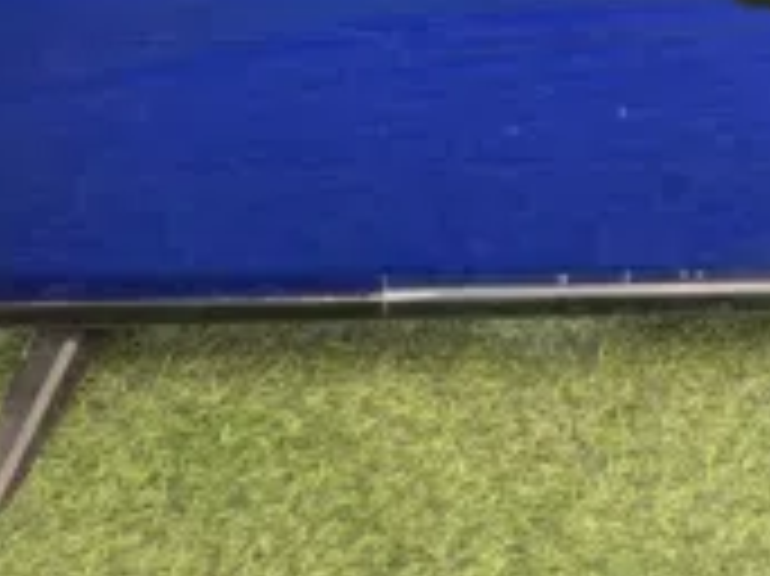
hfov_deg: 20.4
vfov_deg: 15.9
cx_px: 914
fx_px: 2001
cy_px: -58
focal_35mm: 90
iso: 80
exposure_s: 1/133
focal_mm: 6.76
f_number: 1.78
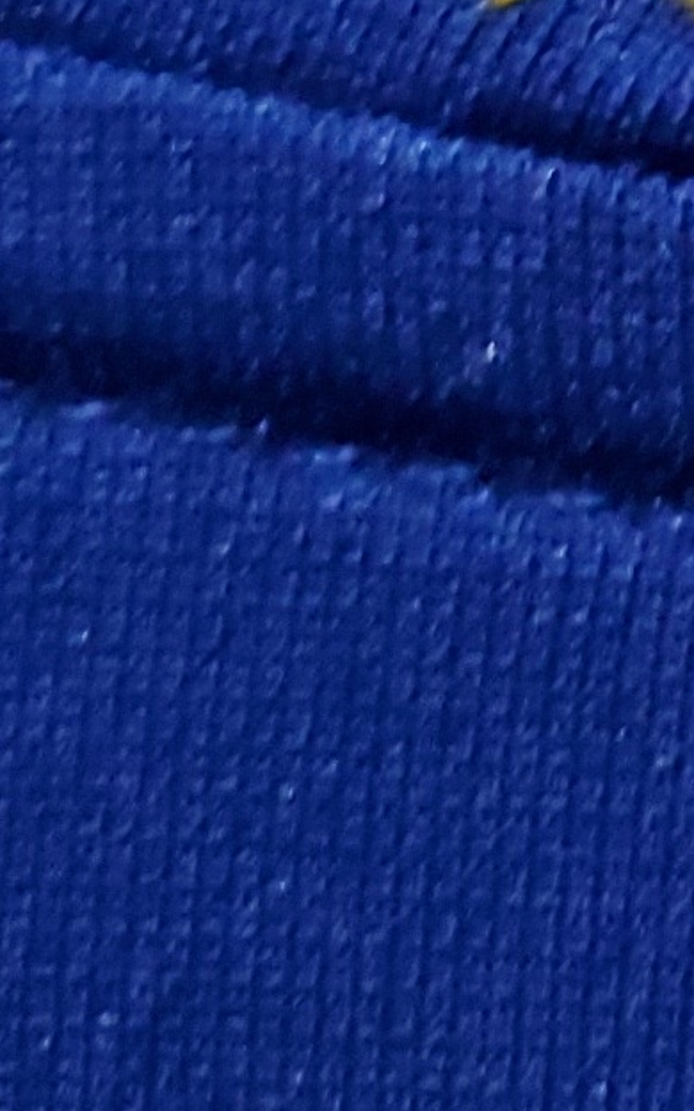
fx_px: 5387
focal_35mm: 178
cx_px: 1970
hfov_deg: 6.8
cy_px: -899
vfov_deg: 11.0
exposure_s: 1/30
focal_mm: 4.3
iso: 250
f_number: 1.5
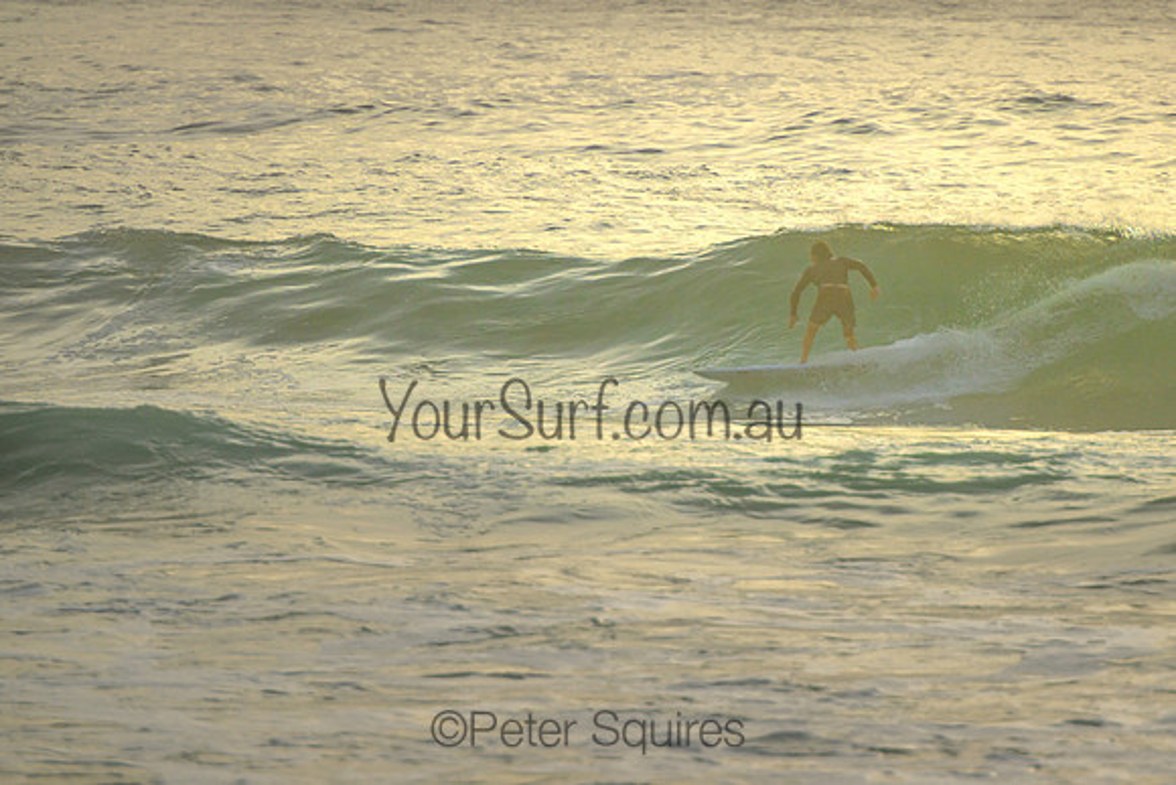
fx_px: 17963
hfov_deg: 3.7
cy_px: 267
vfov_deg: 2.5
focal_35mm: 550
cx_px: 806
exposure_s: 1/2000
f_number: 5.6
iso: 400
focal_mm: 400
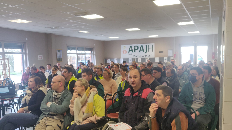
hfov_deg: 66.1
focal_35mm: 29
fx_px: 178
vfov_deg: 40.0
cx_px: 118
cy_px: 80
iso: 160
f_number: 1.7
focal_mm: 4.25
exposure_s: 1/33
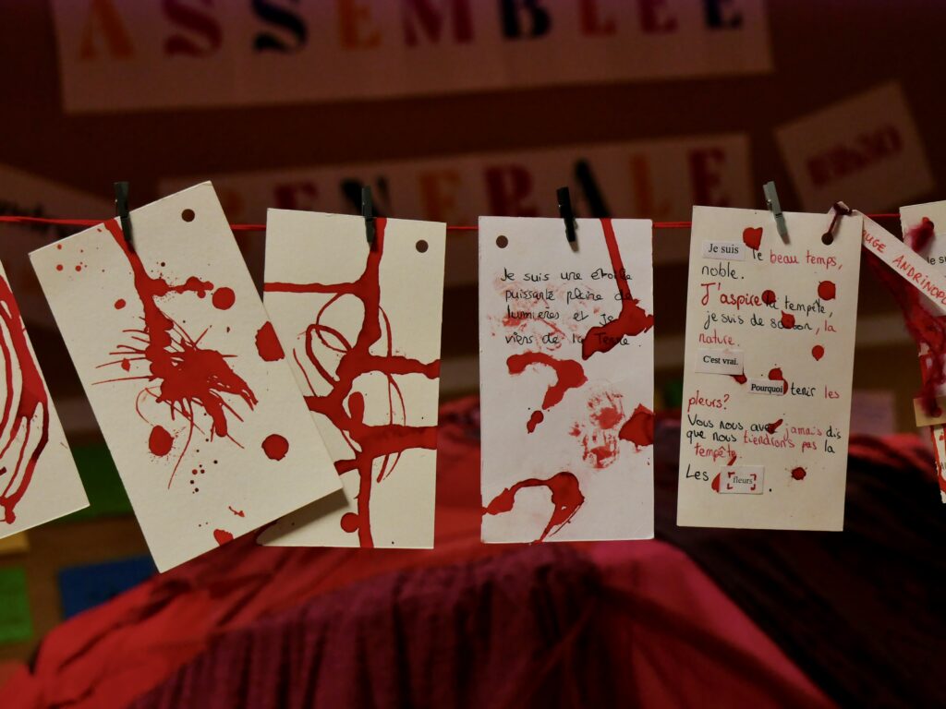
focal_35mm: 80
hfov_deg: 24.4
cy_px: 354
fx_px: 2186
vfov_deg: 18.4
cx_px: 473
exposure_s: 1/100
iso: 640
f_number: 5.5
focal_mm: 40
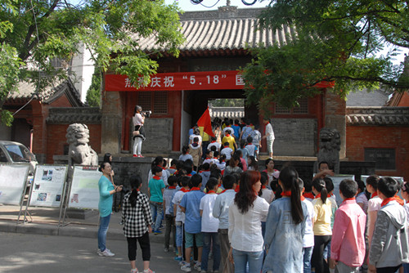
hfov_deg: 57.2
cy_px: 136
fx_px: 375
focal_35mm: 33
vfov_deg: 40.0
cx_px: 204
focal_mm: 22
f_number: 8
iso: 400
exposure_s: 1/250
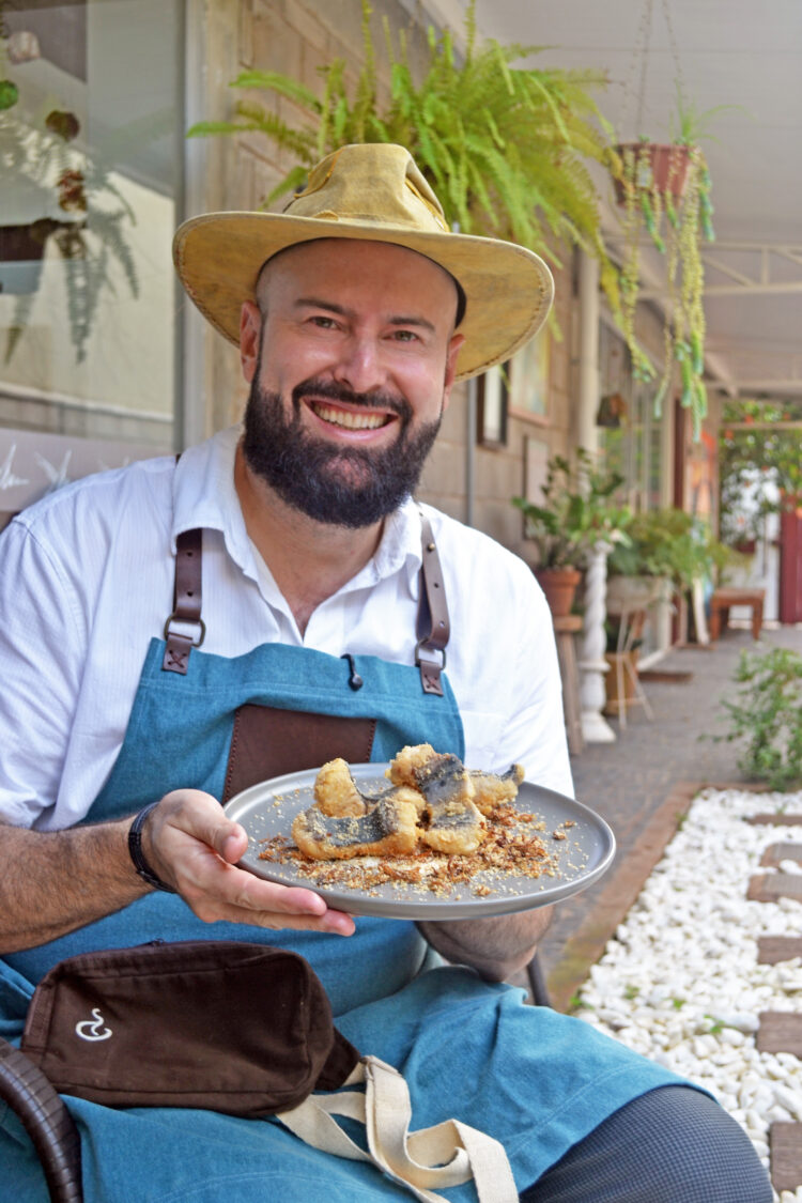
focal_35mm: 48
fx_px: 1604
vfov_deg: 41.1
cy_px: 602
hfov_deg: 28.1
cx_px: 401
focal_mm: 32
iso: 100
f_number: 5
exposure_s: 1/25
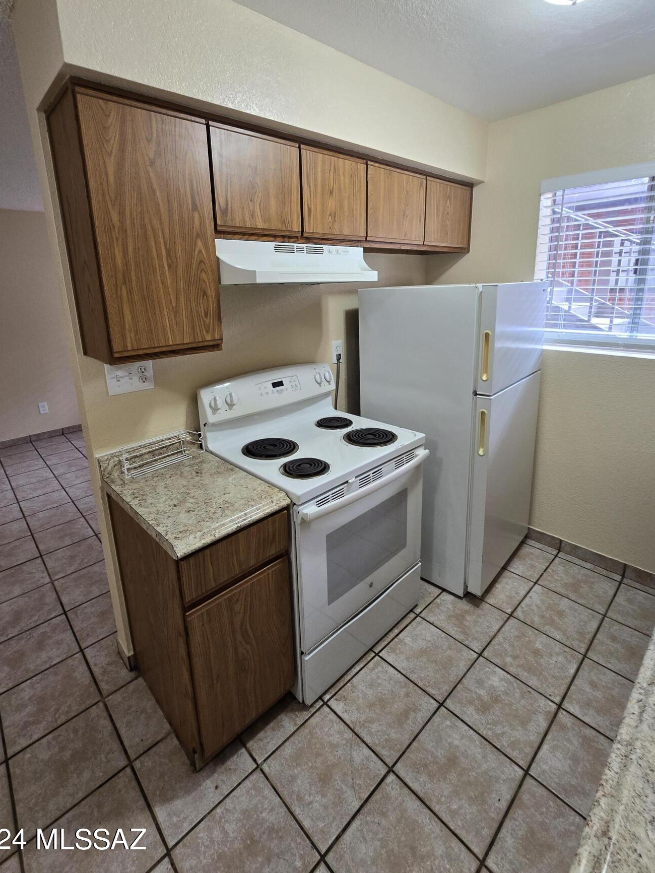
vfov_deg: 97.7
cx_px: 319
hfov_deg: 81.7
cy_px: 382
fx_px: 378
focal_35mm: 15
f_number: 2.2
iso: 125
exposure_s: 1/60
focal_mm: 2.2
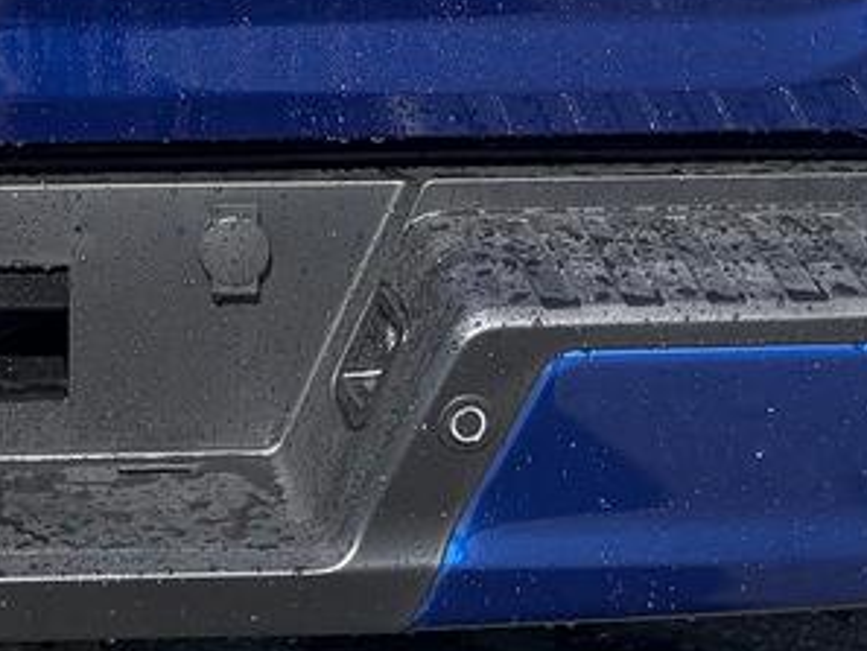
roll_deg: +0.4
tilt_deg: -3.3
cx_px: -76
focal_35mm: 112
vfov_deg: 11.7
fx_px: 2806
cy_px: -698
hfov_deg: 17.0
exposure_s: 1/3448
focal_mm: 5.96
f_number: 1.6
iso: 64
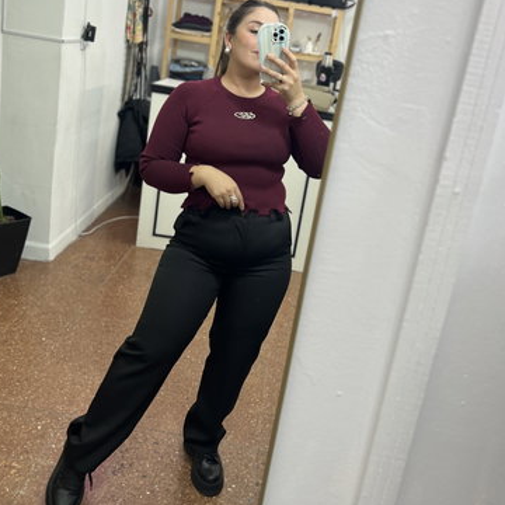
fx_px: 561
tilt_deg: -14.6
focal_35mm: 34
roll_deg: -8.5
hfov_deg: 48.4
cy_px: 187
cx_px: 260
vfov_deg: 48.0
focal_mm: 5.7
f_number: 1.5
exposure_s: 1/50
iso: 125
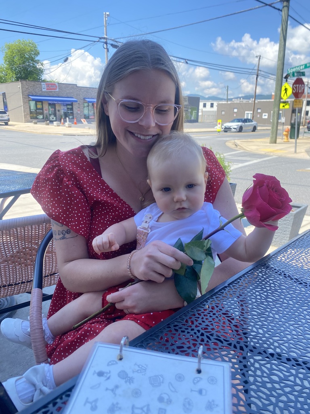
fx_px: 310
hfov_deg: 53.1
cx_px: 155
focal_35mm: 26
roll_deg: -0.7
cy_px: 207
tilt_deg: -15.7
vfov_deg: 67.3
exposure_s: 1/594
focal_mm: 4.25
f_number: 1.8
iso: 32
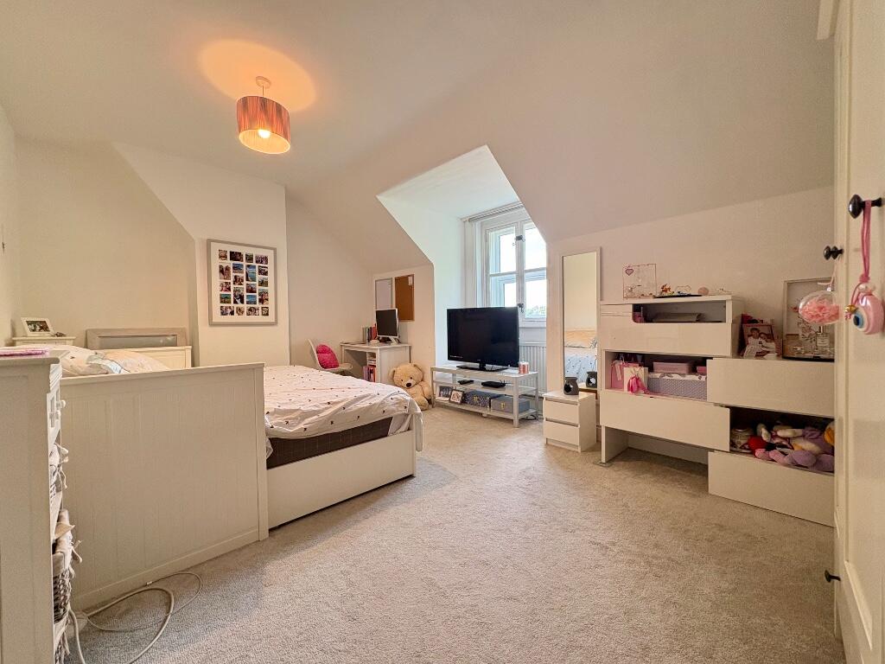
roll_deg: +0.5
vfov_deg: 85.7
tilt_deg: -0.9
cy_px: 332
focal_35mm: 14
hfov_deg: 102.1
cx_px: 442
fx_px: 358
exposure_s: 1/50
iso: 250
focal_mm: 2.22
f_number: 2.2
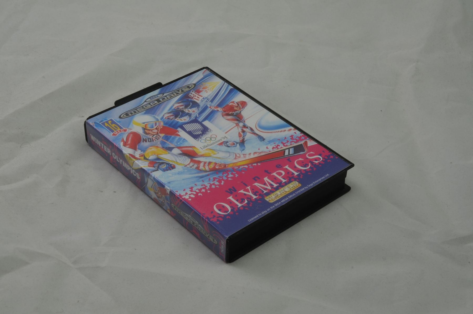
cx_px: 236
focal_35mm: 60
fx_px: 787
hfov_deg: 33.5
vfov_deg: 22.5
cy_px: 157
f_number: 20
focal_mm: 40
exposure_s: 1/3
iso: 100
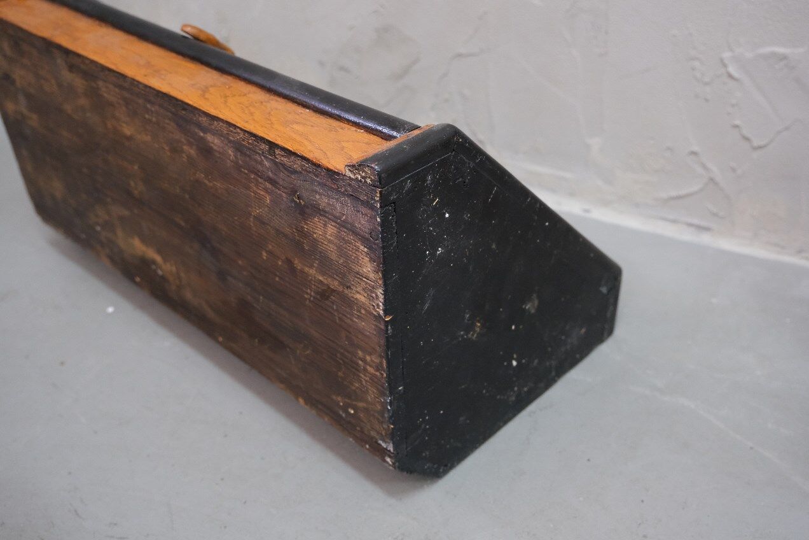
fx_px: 831
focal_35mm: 37
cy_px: 270
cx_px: 404
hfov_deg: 51.9
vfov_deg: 35.9
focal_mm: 24.7
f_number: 4
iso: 3200
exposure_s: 1/38
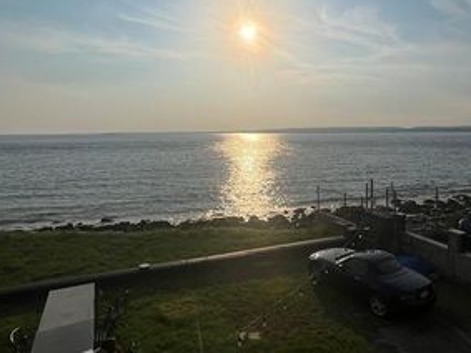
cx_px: 265
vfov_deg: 58.1
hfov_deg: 73.6
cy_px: 132
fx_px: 313
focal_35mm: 23
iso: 25
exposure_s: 1/9346
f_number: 1.8
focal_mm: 1.57
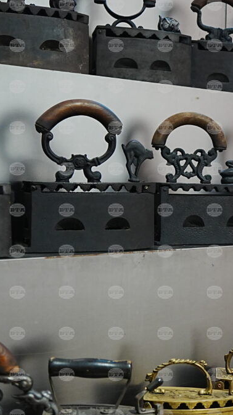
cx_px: 165
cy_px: 210
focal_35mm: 67
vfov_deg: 31.4
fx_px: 737
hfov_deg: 17.9
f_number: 3.2
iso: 1000
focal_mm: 28
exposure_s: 1/160
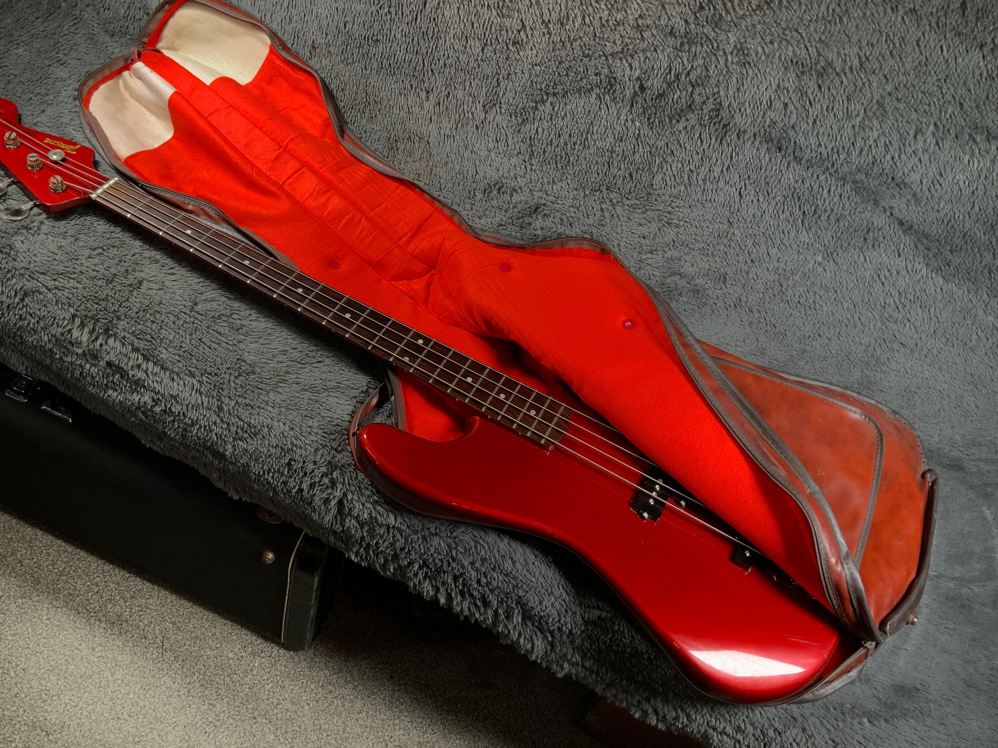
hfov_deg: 55.2
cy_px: 344
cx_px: 441
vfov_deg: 42.9
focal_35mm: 33
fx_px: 951
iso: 32
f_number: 1.8
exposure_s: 1/104
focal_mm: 3
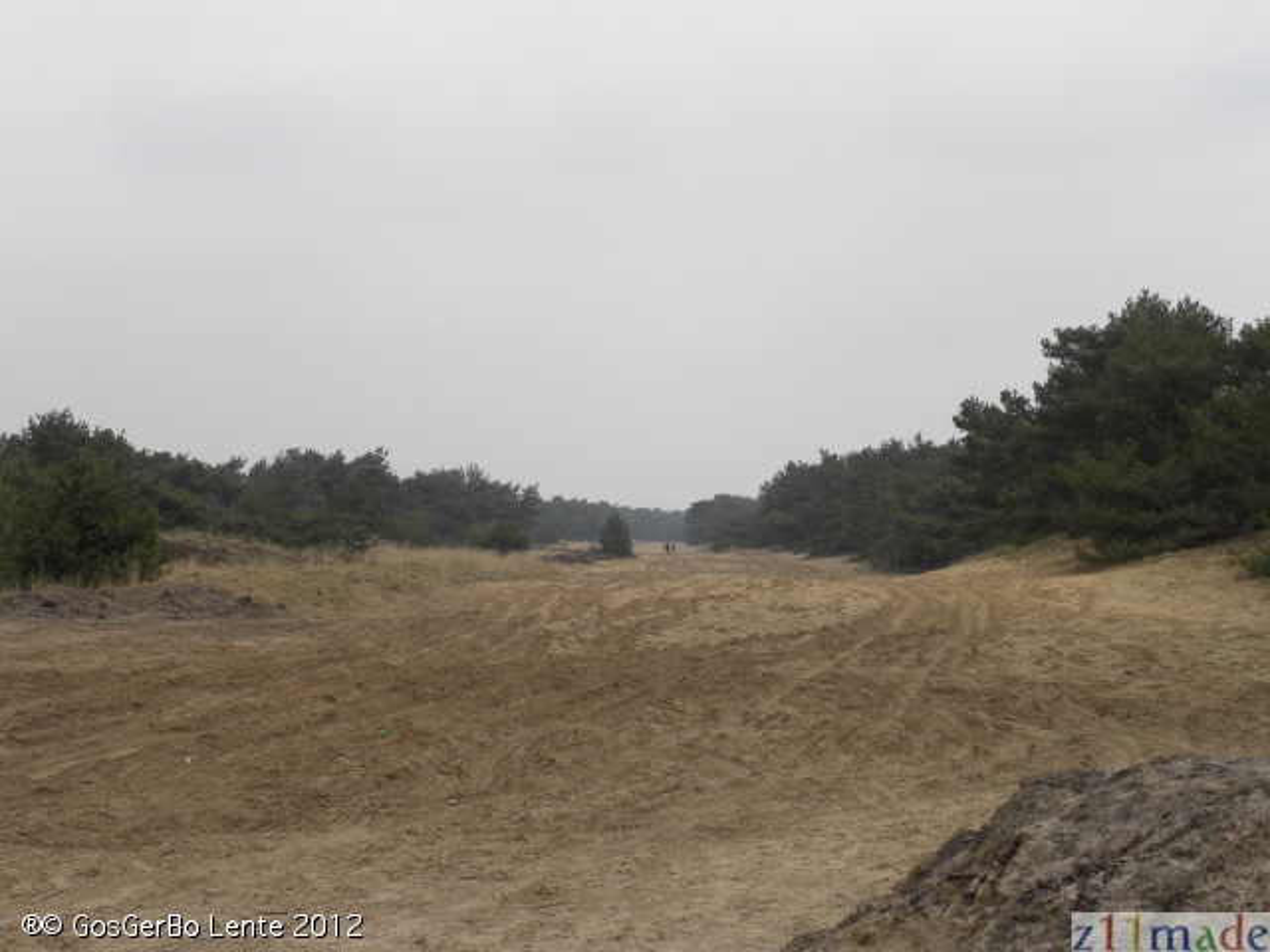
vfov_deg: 17.4
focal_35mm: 85
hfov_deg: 23.0
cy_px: 476
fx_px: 3119
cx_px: 635
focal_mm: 15.1
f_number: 5
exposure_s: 1/180
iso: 64
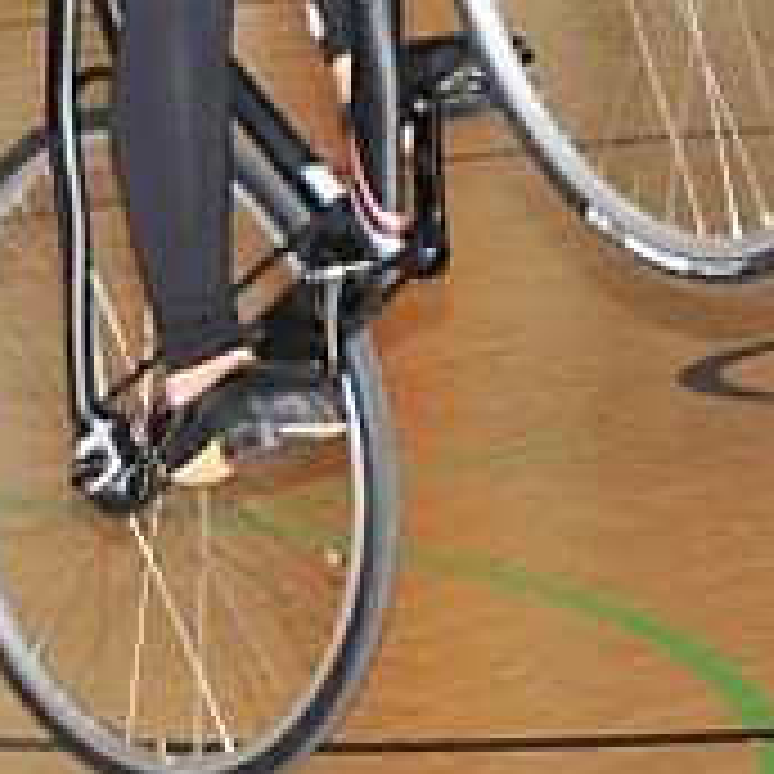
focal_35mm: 318
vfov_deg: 5.4
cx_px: 1102
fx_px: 8044
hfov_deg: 5.5
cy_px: -598
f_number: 4.5
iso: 400
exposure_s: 1/160
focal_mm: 42
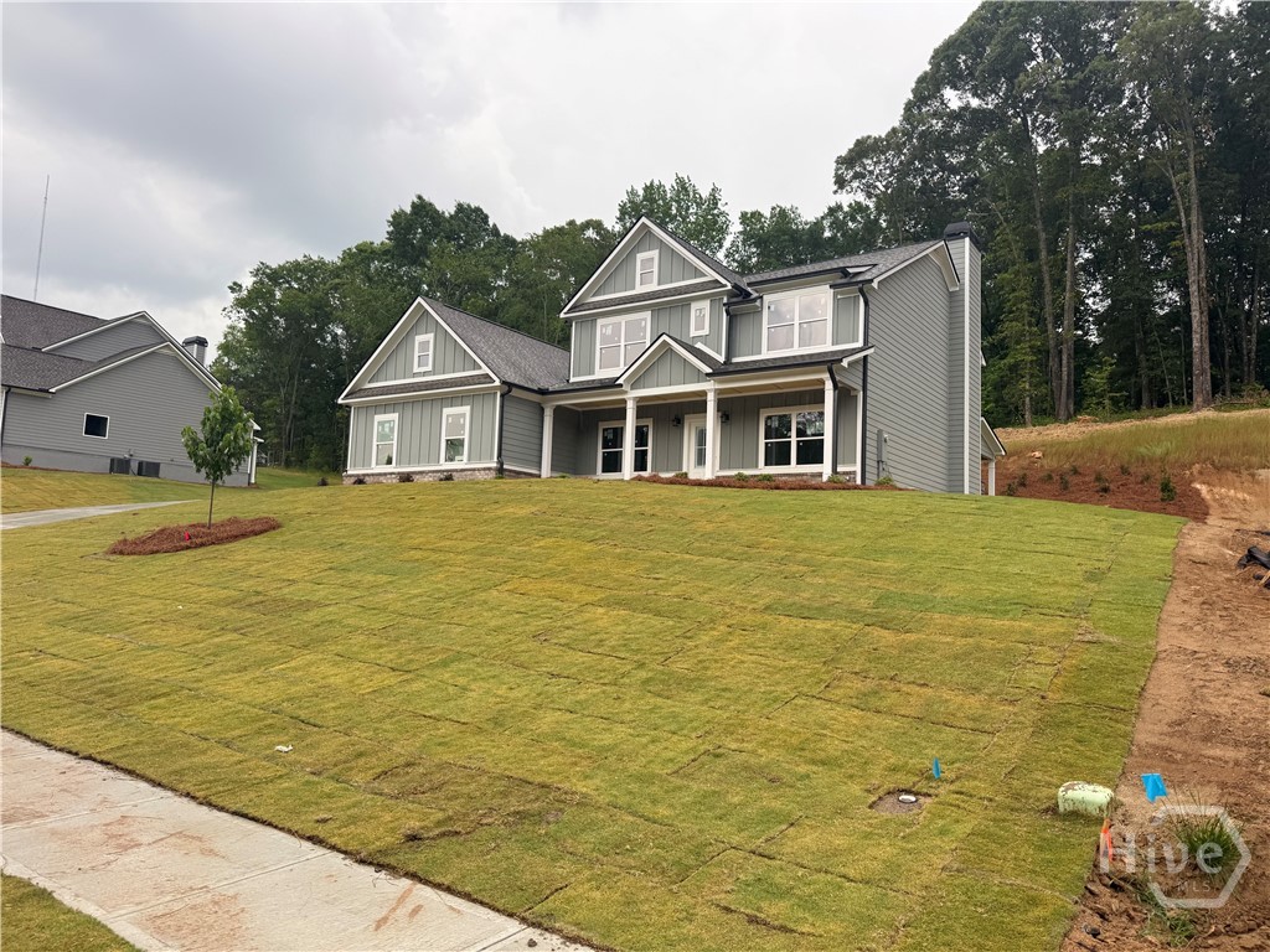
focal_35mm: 24
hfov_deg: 71.6
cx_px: 635
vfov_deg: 56.8
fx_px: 881
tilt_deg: +3.2
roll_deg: +1.5
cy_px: 476
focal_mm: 6.76
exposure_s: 1/178
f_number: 1.78
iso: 64
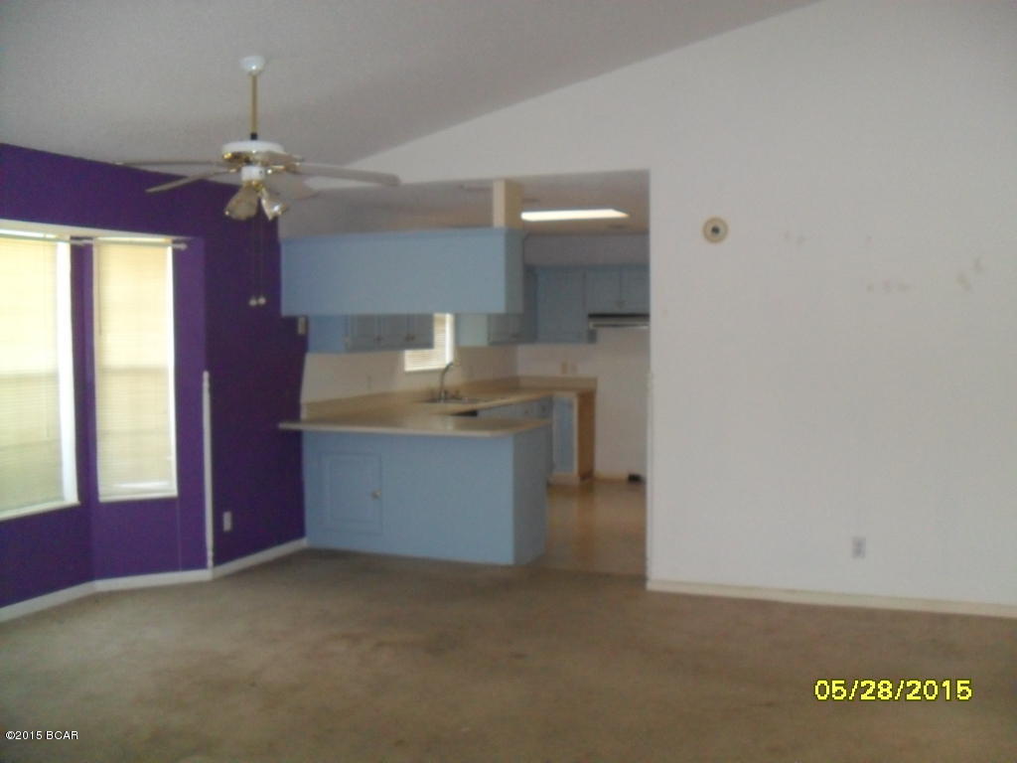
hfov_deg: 52.6
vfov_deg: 40.7
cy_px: 382
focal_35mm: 35
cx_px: 508
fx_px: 1028
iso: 320
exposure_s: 1/45
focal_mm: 6.3
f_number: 3
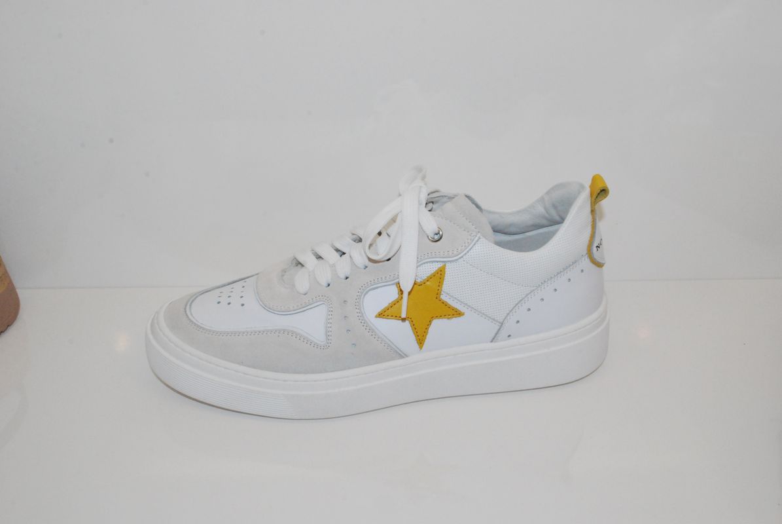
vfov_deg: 37.0
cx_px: 391
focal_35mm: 36
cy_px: 262
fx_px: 783
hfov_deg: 53.1
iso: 1600
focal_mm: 24
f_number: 16
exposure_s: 1/200
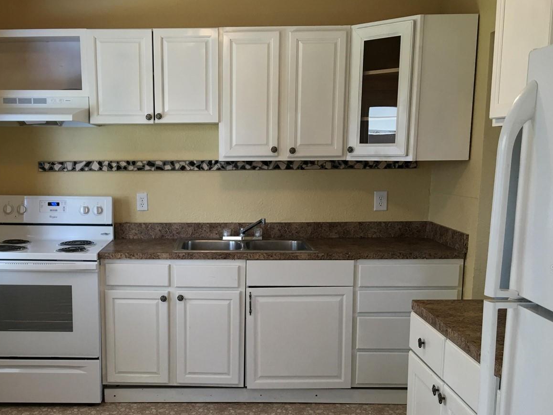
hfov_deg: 46.5
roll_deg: +0.1
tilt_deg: -10.0
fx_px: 639
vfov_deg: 35.7
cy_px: 269
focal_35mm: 40
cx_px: 214
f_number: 2.2
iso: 25
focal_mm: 4.15
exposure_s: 1/15
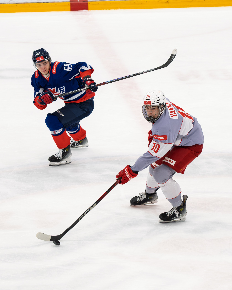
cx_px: 144
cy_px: 123
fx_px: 2108
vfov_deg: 7.9
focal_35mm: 246
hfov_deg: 6.3
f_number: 4
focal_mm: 110
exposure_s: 1/1000
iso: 2500
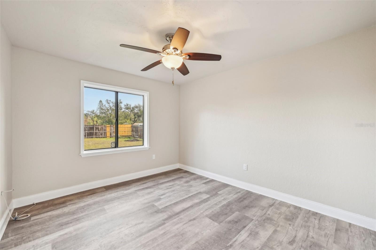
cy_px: 125
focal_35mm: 14
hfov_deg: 104.3
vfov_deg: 81.1
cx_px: 188
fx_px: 146
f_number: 8
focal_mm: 14
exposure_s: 1/25
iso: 400
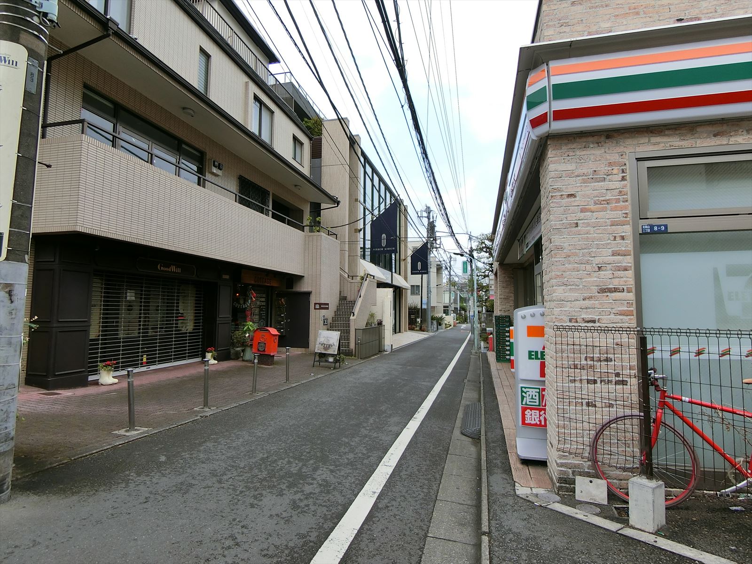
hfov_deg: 84.7
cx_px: 376
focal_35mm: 19
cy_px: 282
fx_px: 413
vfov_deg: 68.7
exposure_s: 1/1000
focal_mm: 4.06
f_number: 2.7
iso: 80
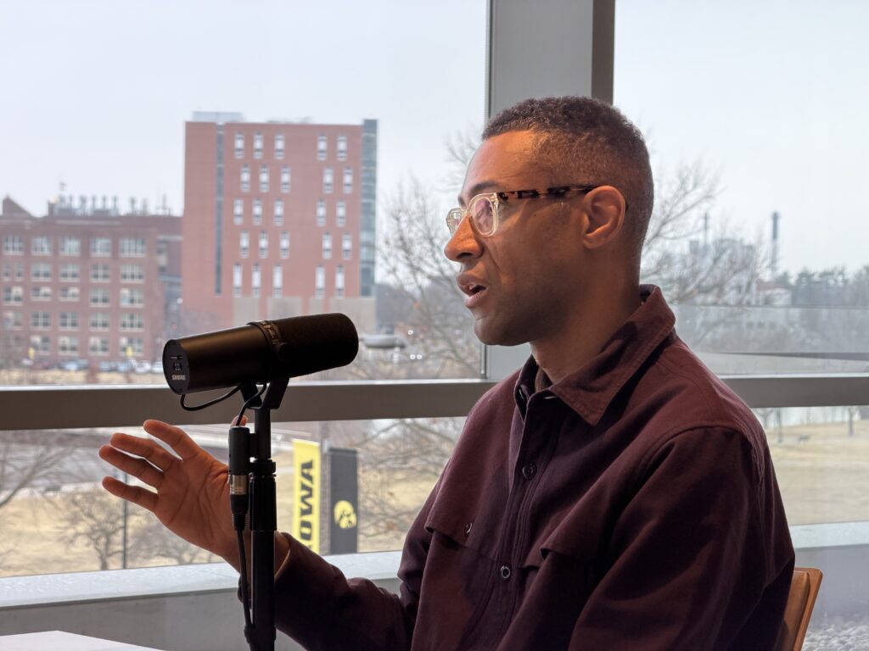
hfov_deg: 19.6
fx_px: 2510
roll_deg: -1.0
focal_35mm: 100
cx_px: 434
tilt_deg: -1.5
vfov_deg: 14.8
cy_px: 326
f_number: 2.8
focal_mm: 16.89
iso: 160
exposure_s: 1/100
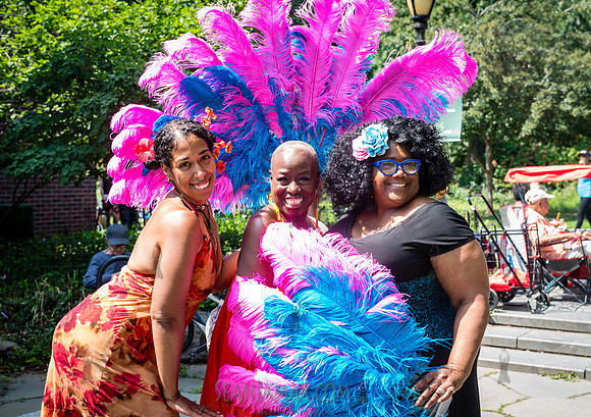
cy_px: 208
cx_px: 313
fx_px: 835
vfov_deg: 28.0
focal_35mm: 50
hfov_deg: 39.0
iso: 640
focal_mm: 48
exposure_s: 1/640
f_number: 4.5
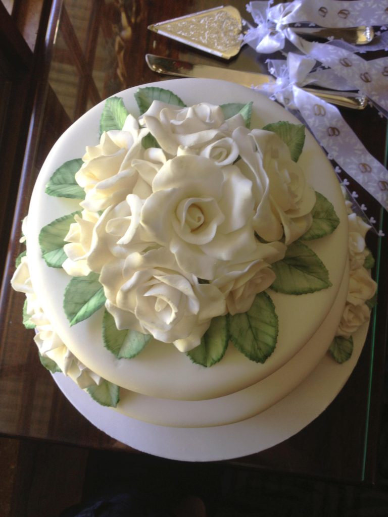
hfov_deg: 40.7
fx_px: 523
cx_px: 194
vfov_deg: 52.6
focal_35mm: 35
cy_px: 258
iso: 50
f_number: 2.4
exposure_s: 1/30
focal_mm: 4.28
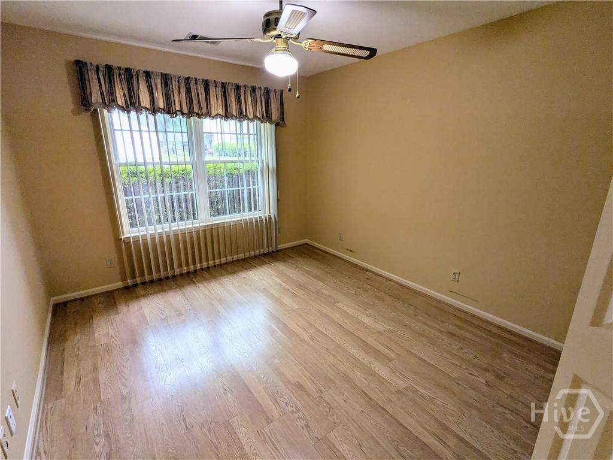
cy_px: 230
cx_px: 306
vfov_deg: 78.1
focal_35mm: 16
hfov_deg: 94.5
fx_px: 283
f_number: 2.2
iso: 200
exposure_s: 1/120
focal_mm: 2.35
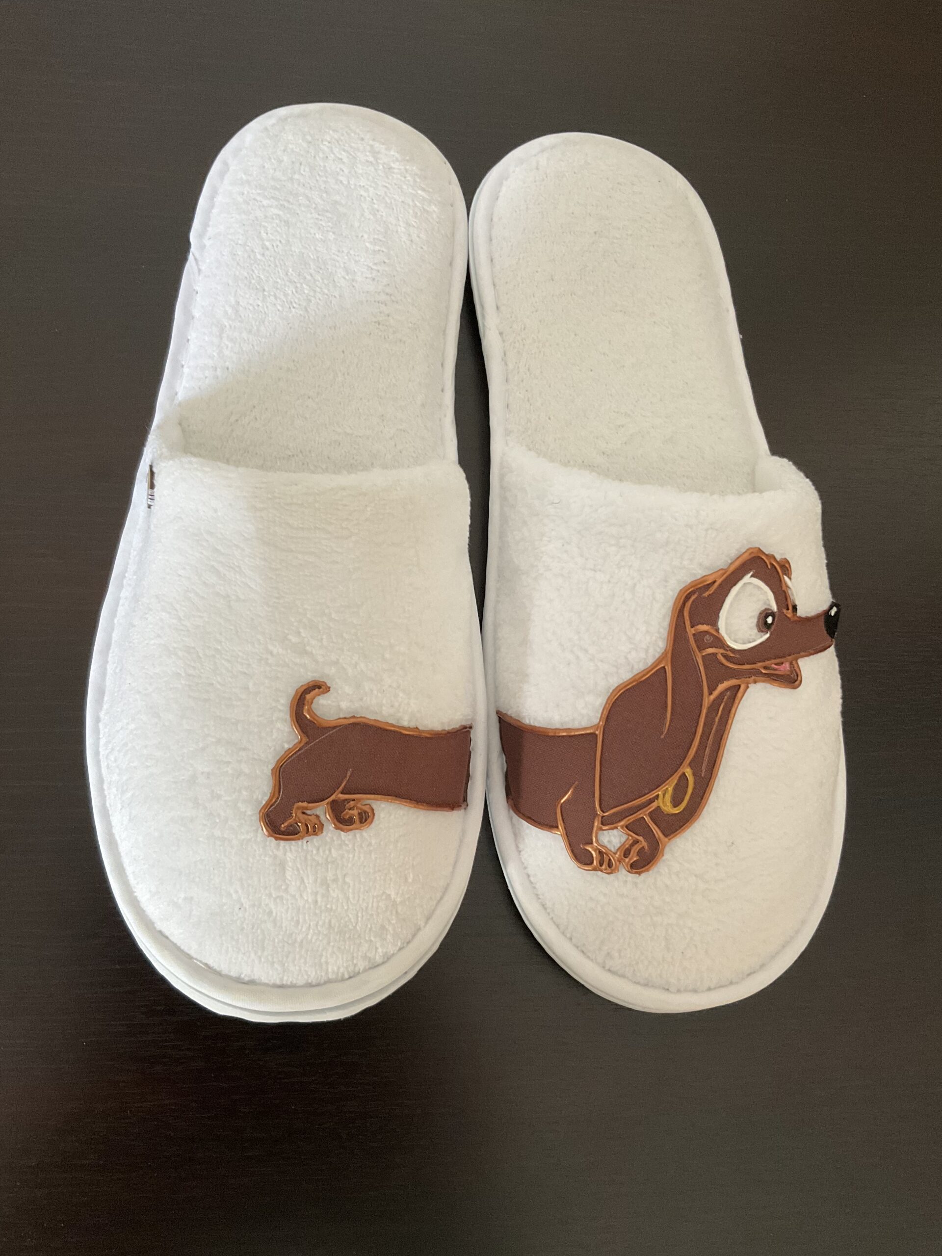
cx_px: 471
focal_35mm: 29
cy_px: 628
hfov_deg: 48.2
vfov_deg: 61.7
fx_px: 1052
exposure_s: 1/60
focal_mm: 3
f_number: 1.8
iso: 125
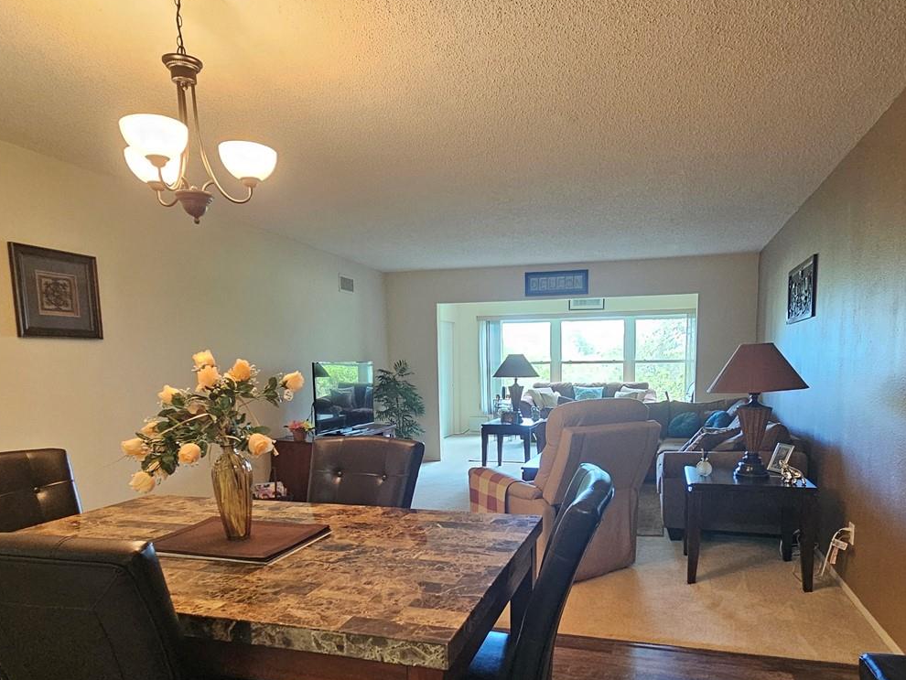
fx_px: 550
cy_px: 433
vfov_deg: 62.4
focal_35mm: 21
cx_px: 499
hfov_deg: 78.7
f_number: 2.2
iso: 400
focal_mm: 2.2
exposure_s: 1/60
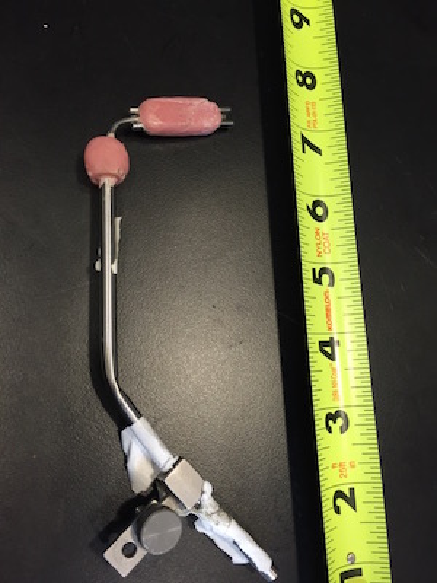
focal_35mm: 29
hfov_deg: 48.2
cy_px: 292
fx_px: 488
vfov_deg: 61.7
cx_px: 218
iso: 100
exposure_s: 1/30
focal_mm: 4.15
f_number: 2.2
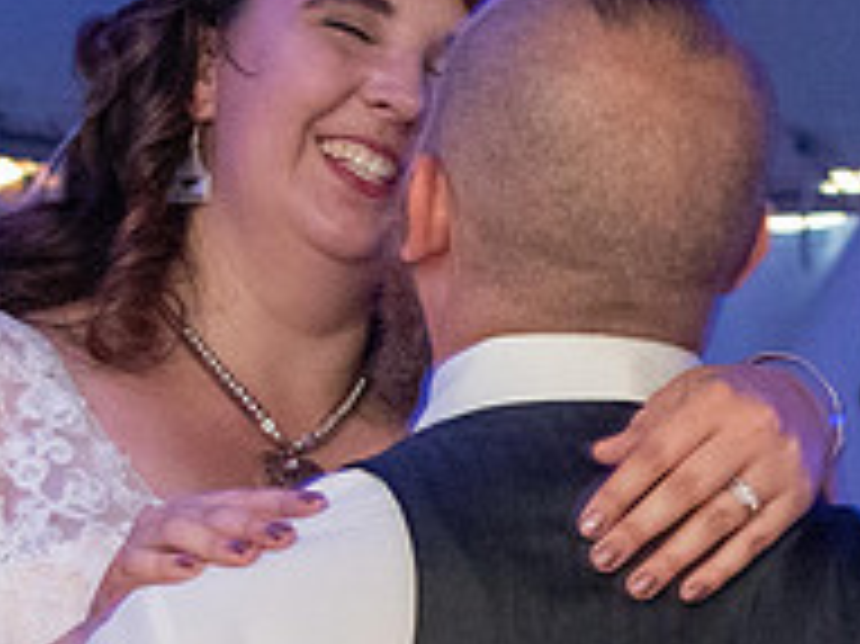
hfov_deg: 8.6
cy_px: 573
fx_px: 5711
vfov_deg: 6.4
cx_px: 372
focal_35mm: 230
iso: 4500
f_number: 4.8
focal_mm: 38
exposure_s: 1/60
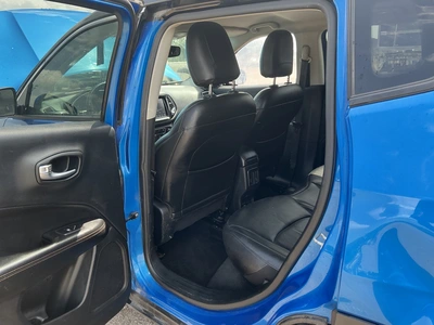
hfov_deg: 63.4
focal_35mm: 28
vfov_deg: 49.7
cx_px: 217
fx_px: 351
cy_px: 162
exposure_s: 1/172
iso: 32
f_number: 1.8
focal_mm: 3
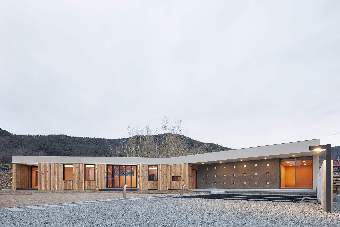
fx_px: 179
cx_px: 170
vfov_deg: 64.5
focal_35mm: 19
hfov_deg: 86.9
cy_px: 114
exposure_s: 1.6
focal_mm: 19
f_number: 16
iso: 250
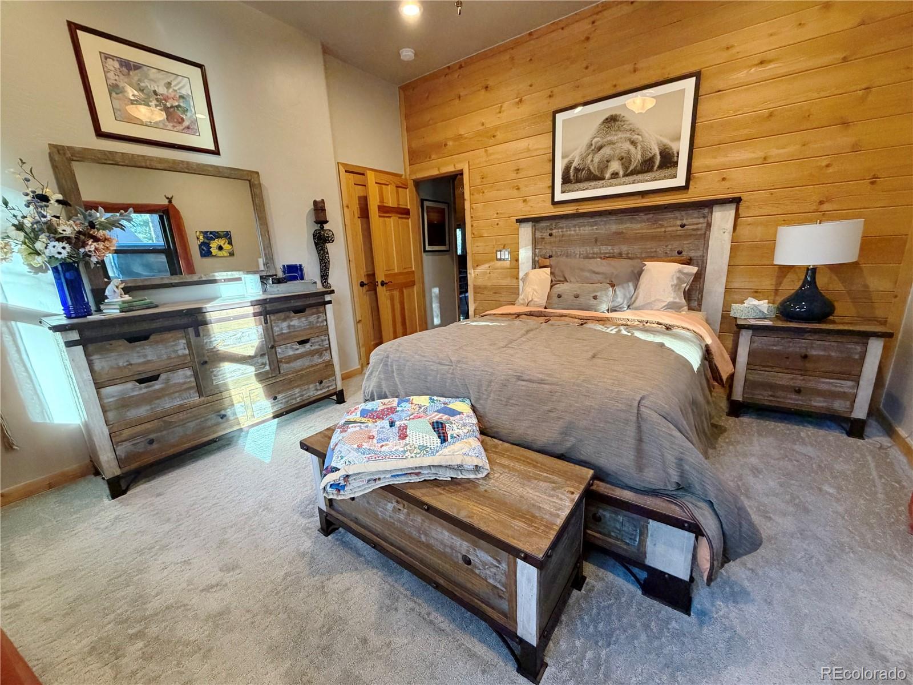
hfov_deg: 102.1
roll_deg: +3.5
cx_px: 456
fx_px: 369
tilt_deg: -14.6
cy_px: 342
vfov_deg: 85.7
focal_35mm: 14
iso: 500
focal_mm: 2.22
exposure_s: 1/60
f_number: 2.2
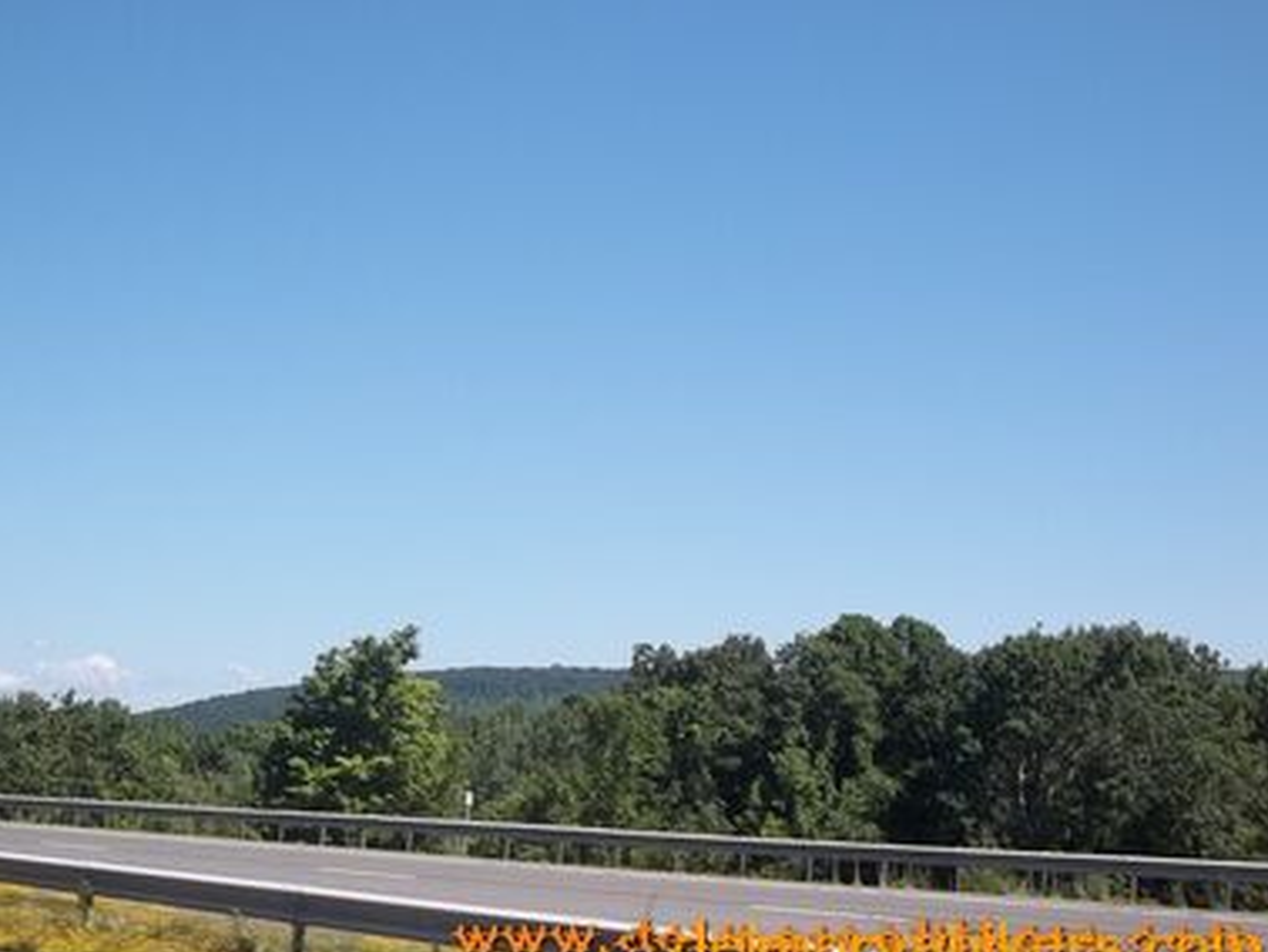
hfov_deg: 34.9
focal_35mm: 55
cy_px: 473
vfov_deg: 26.6
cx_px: 604
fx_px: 2016
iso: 80
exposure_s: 1/400
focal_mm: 9.3
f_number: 5
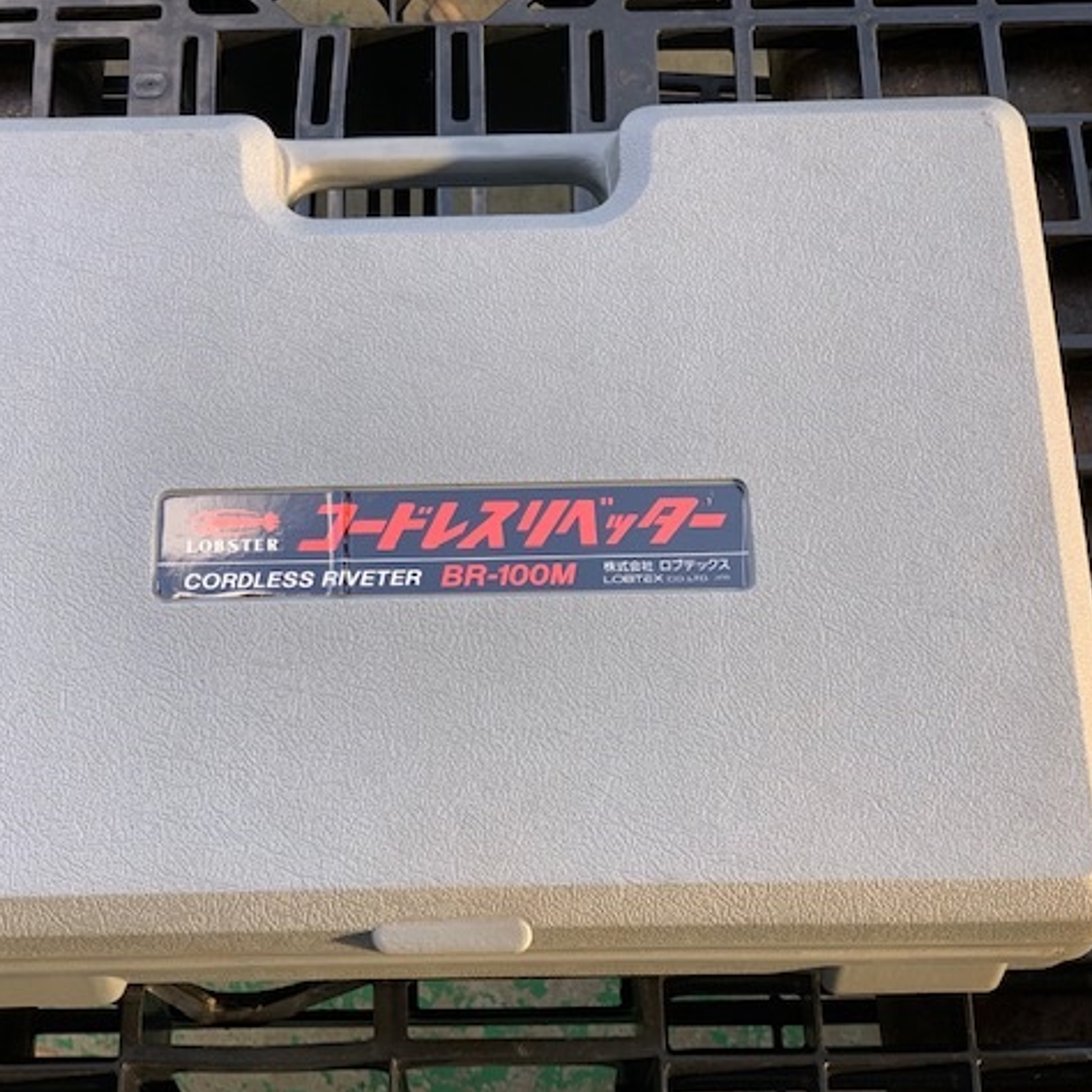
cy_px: 546
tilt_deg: -66.5
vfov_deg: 27.7
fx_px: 2213
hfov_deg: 27.7
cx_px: 438
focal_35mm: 62
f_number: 2.4
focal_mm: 6
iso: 40
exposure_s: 1/122
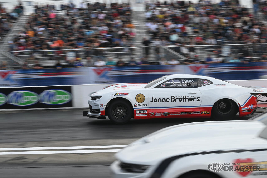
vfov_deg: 19.4
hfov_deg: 28.9
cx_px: 134
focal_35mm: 70
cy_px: 89
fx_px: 519
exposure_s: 1/320
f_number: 14
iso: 400
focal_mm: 70
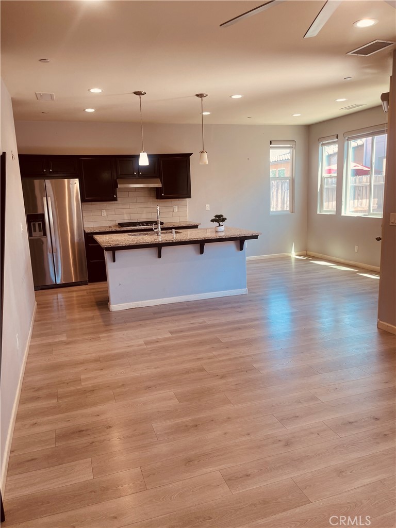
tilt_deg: -9.7
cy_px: 264
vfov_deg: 69.4
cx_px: 198
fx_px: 381
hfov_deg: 54.9
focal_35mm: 25
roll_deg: +2.6
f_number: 1.6
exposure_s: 1/120
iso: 64
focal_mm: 5.1
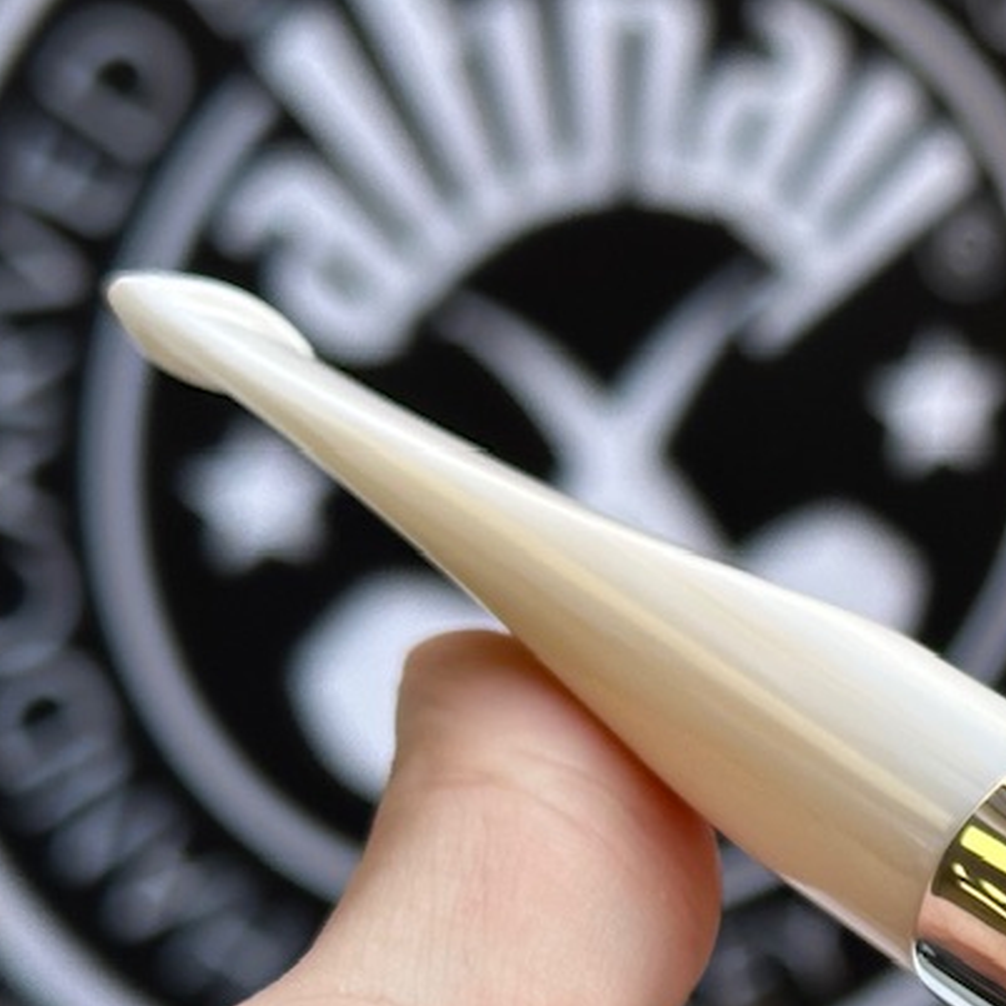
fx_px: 4439
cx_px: 1444
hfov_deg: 12.4
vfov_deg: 12.8
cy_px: 951
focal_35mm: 135
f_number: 1.78
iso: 64
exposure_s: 1/444
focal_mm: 6.86
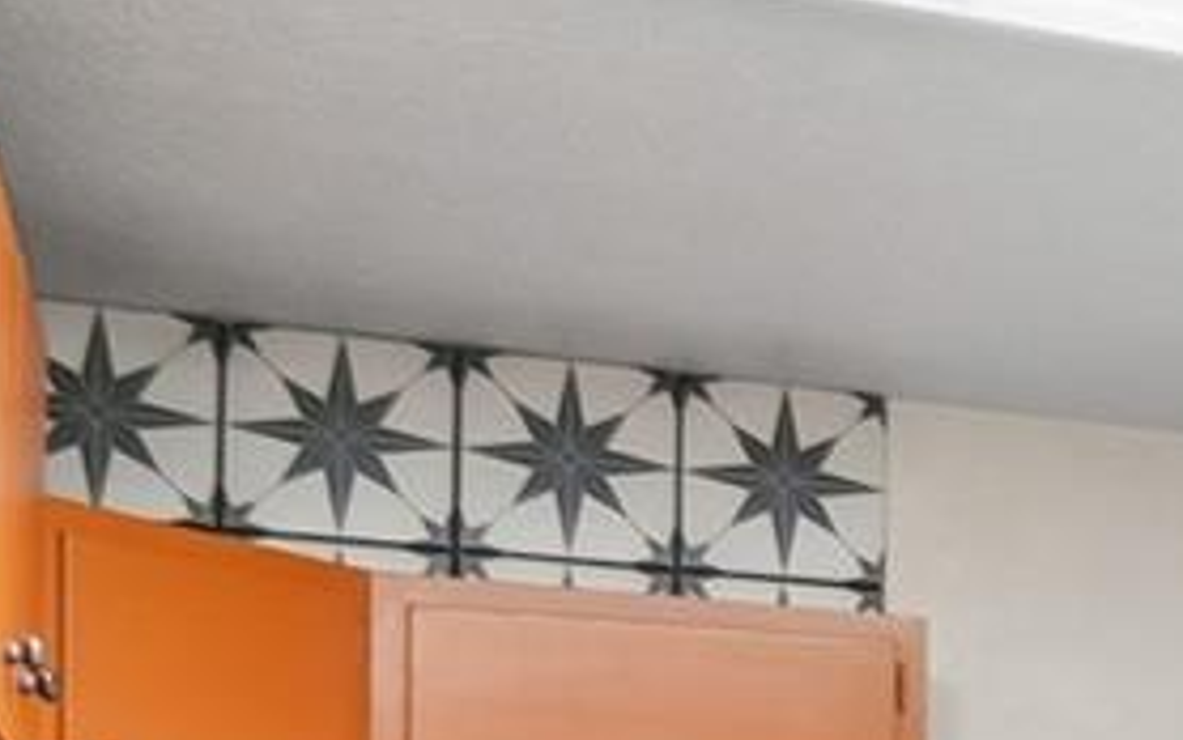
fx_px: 2838
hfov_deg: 18.4
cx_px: 2128
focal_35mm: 88
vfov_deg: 13.8
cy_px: 1161
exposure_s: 1/6
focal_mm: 10
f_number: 8
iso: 400
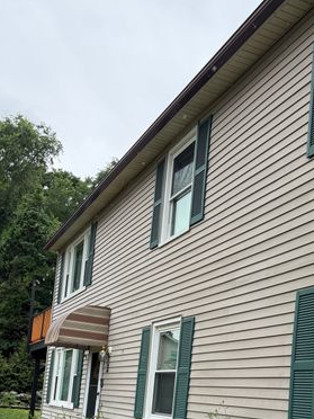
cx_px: 185
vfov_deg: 41.5
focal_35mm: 43
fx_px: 520
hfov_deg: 33.5
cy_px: 350
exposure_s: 1/1770
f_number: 1.78
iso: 100
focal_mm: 6.76
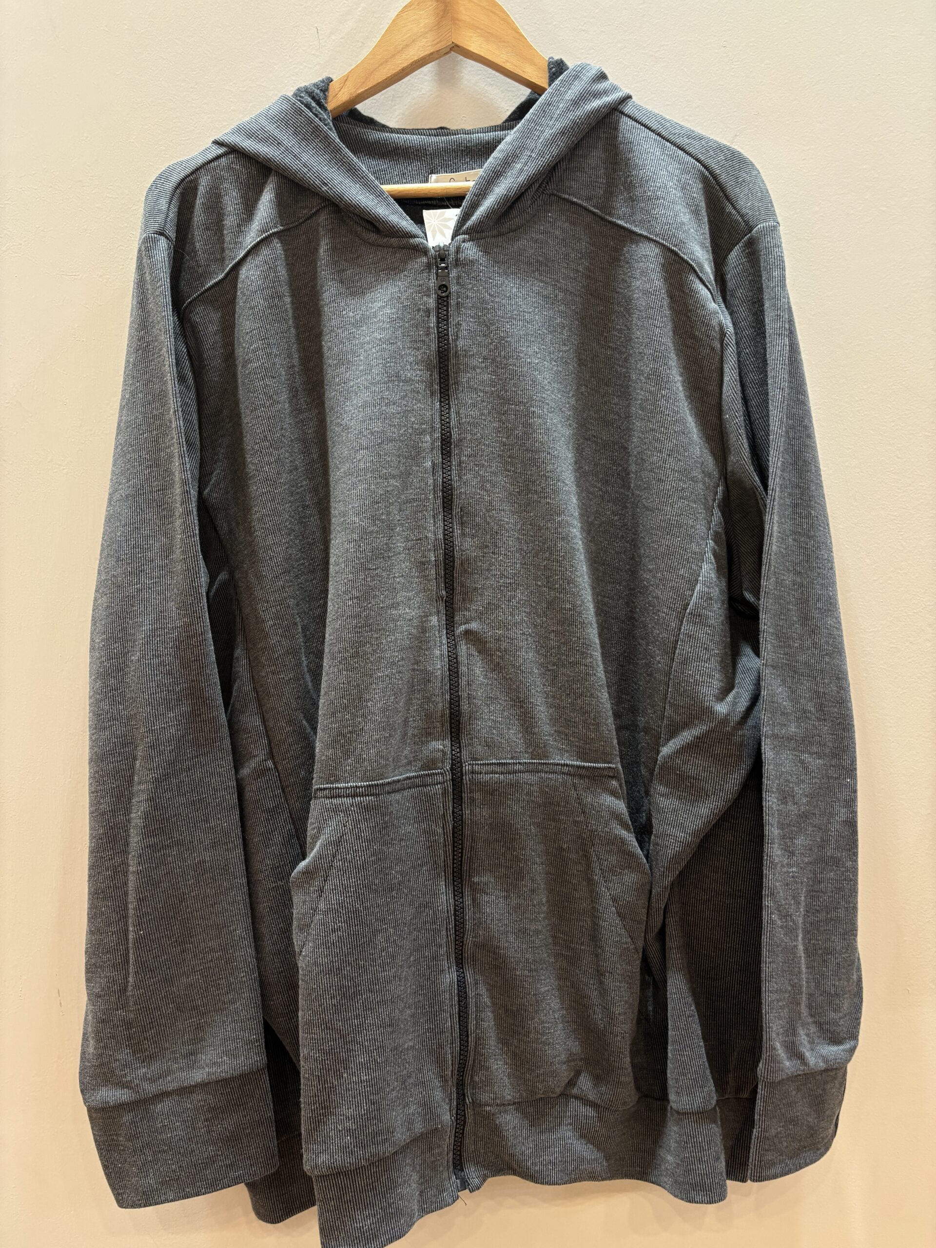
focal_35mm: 26
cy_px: 624
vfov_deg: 67.3
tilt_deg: -2.3
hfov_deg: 53.1
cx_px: 468
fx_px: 937
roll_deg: +1.0
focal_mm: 5.96
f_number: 1.6
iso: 250
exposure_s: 1/50
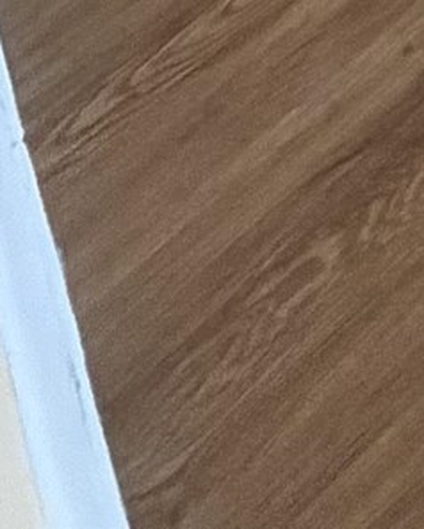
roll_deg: +4.2
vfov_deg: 10.5
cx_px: 1382
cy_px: -1168
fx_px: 1661
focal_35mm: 106
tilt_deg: -35.0
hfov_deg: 9.8
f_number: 2.2
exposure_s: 1/60
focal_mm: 2.22
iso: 500
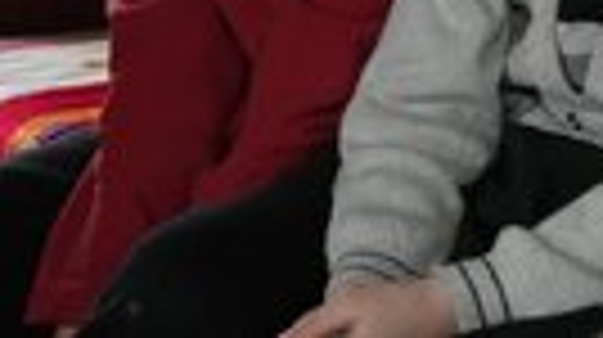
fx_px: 2300
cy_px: -259
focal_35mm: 144
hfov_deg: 14.6
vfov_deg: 8.1
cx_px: 670
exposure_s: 1/100
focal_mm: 46
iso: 800
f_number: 6.3
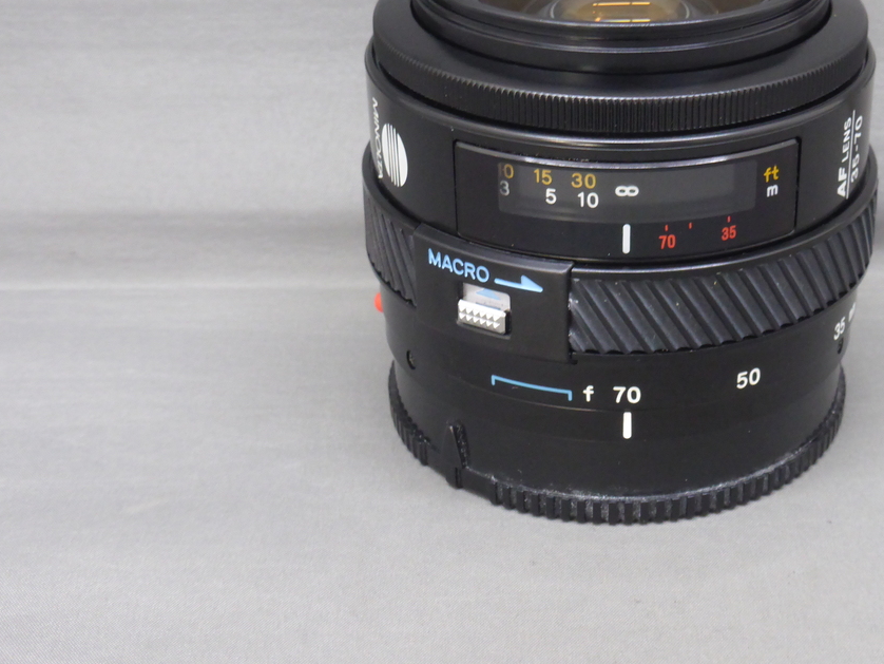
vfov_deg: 20.1
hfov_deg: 26.5
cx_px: 613
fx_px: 1865
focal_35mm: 73
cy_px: 214
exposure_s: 1/15
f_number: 4.4
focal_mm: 9
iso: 400
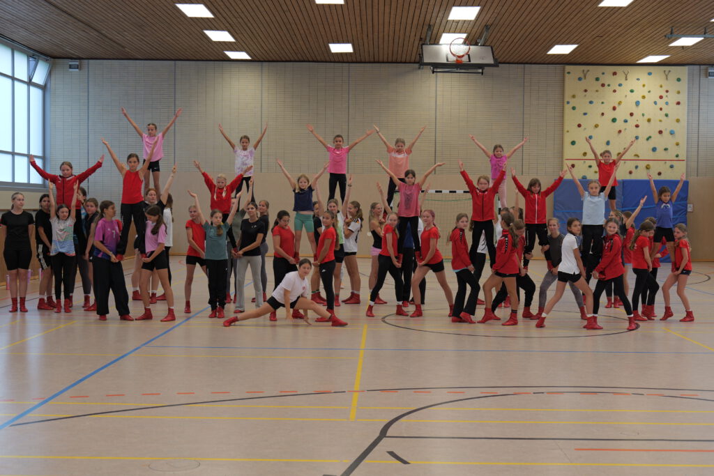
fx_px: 1012
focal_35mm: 51
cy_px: 238
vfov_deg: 26.5
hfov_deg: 38.9
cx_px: 357
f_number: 5.3
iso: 400
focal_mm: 51
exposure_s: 1/60
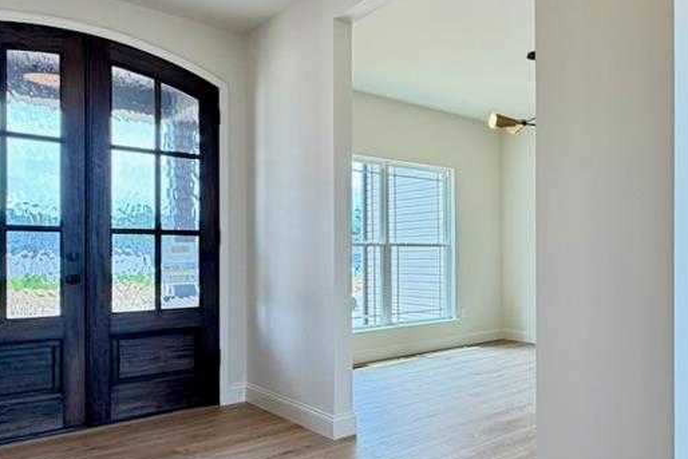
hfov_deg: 60.6
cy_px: 253
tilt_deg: +0.2
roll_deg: +0.3
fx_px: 554
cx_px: 505
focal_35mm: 29
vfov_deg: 44.9
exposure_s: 1/120
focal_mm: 2.22
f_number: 2.2
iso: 125
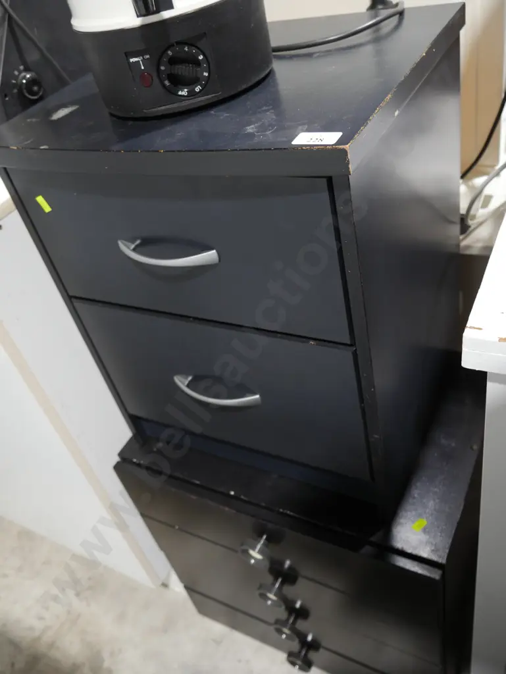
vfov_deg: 59.9
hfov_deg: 46.8
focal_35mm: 30
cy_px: 337
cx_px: 253
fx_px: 584
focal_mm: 15
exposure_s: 1/60
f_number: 3.6
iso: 400
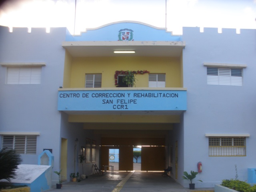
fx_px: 266
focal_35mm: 36
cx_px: 128
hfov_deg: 51.4
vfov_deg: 39.7
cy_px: 96
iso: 64
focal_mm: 6.3
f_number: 3.5
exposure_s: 1/80
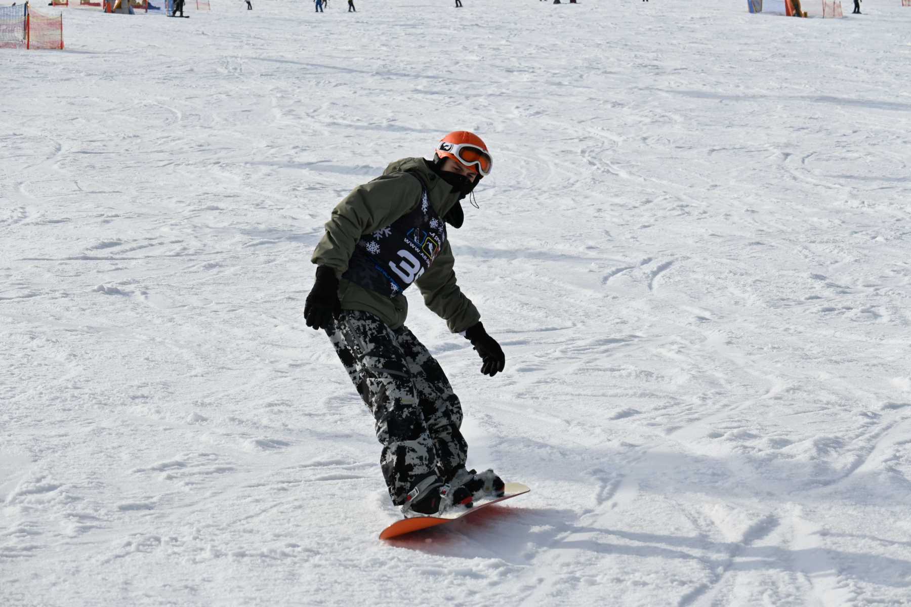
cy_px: 304
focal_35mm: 130
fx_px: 3302
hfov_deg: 15.7
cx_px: 456
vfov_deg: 10.5
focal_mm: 87
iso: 100
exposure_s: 1/500
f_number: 8
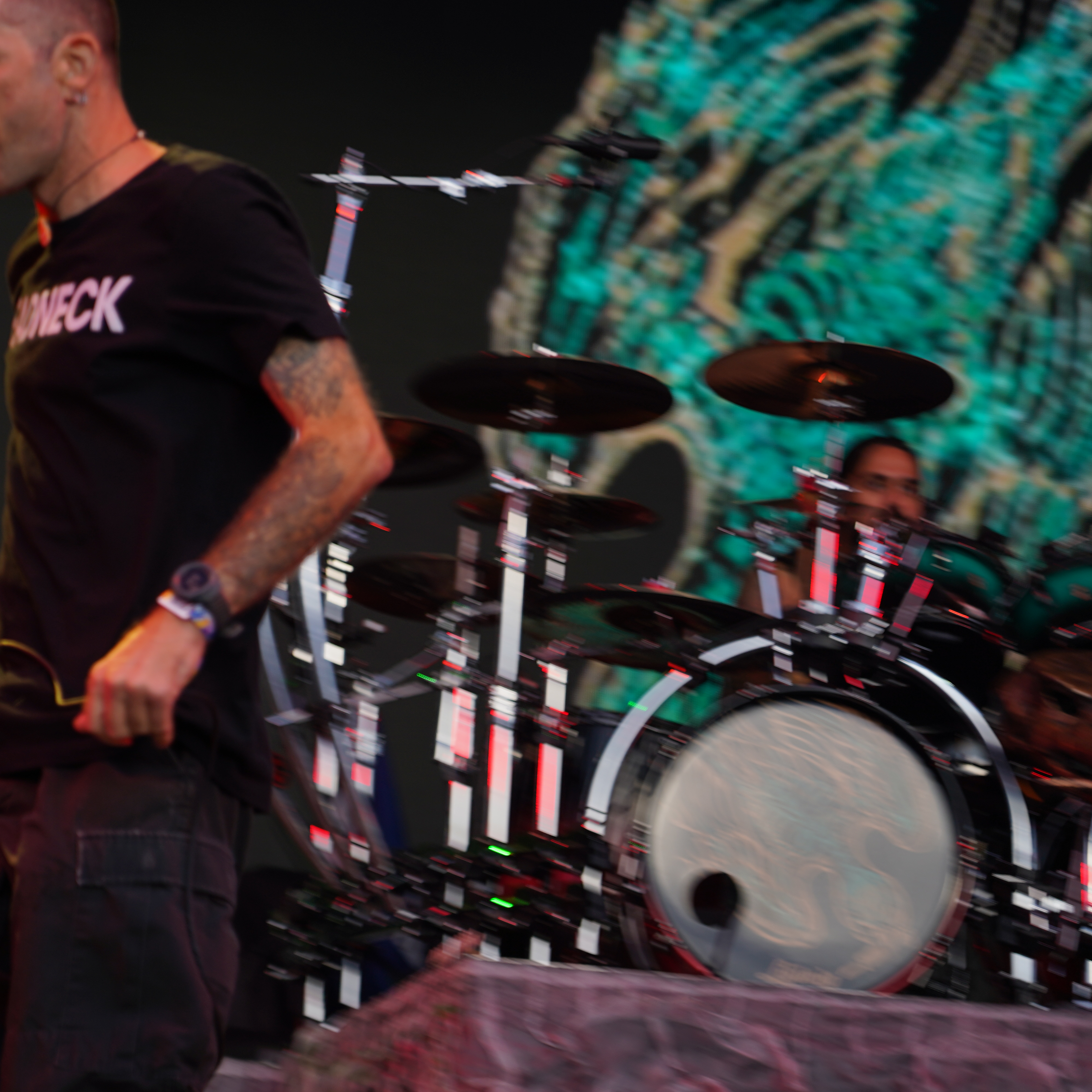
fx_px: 4783
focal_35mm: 134
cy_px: 546
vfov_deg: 13.0
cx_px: 294
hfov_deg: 13.0
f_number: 4
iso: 125
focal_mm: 105
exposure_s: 1/125
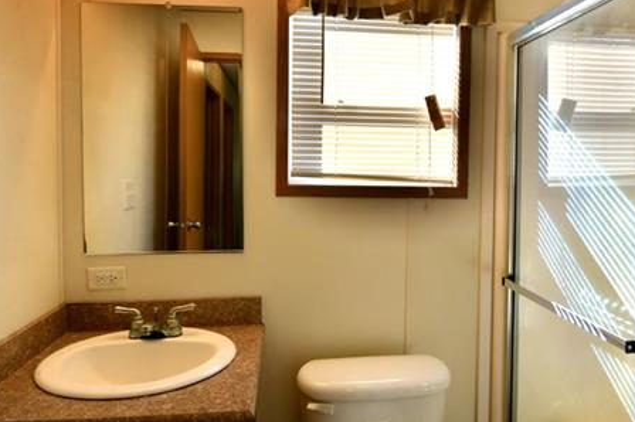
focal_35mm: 25
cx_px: 335
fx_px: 441
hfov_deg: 71.5
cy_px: 192
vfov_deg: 51.1
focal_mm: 14
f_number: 5
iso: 320
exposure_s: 1/100
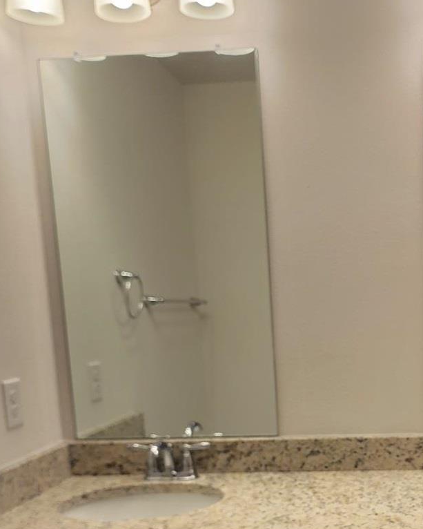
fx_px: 704
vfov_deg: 39.7
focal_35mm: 45
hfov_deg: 32.2
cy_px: 414
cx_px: 358
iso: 32
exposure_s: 1/120
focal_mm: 6.4
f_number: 1.8
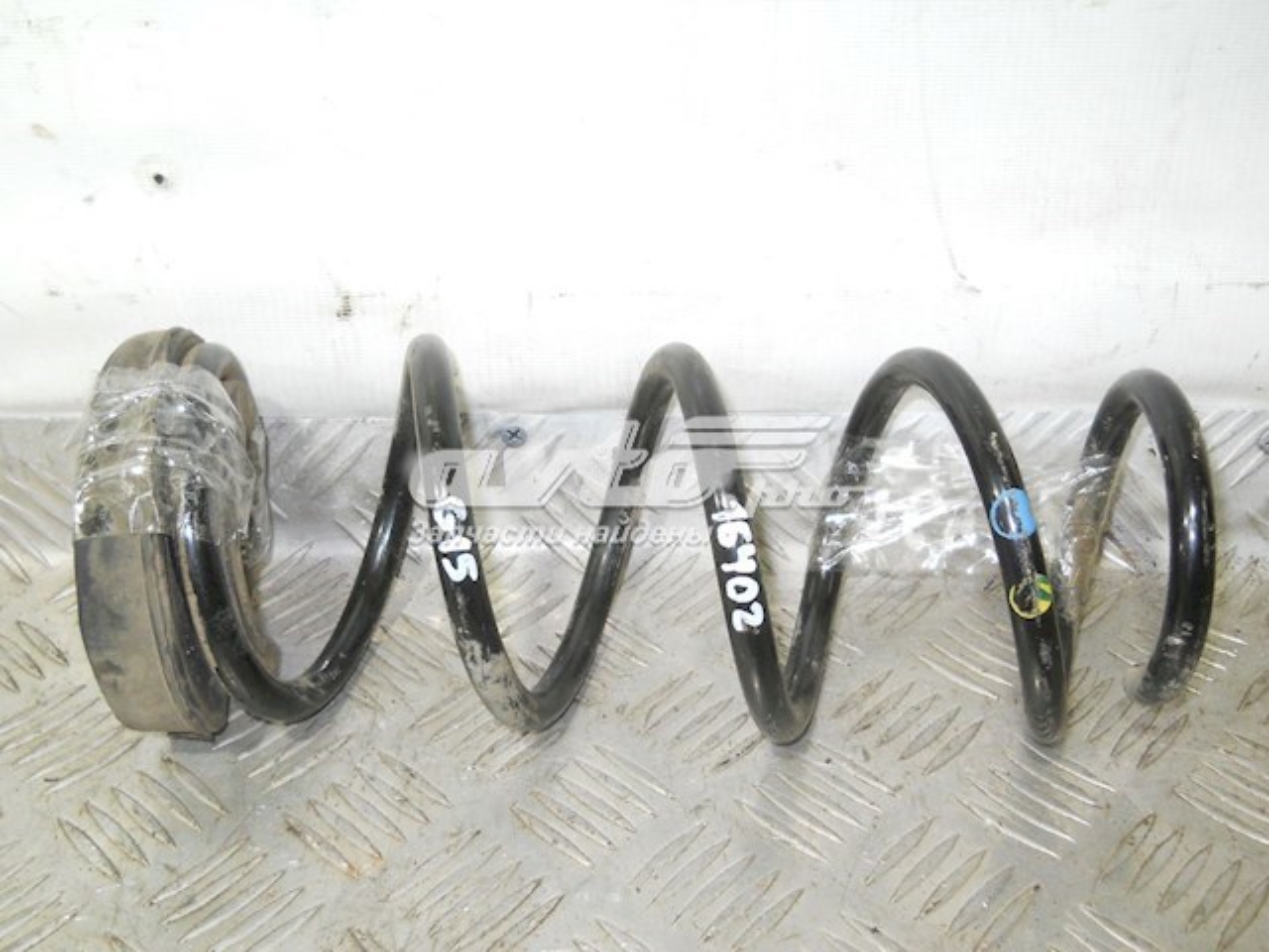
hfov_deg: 45.8
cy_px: 476
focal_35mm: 41
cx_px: 634
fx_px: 1503
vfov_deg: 35.1
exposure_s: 1/30
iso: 250
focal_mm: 6.72
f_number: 3.1
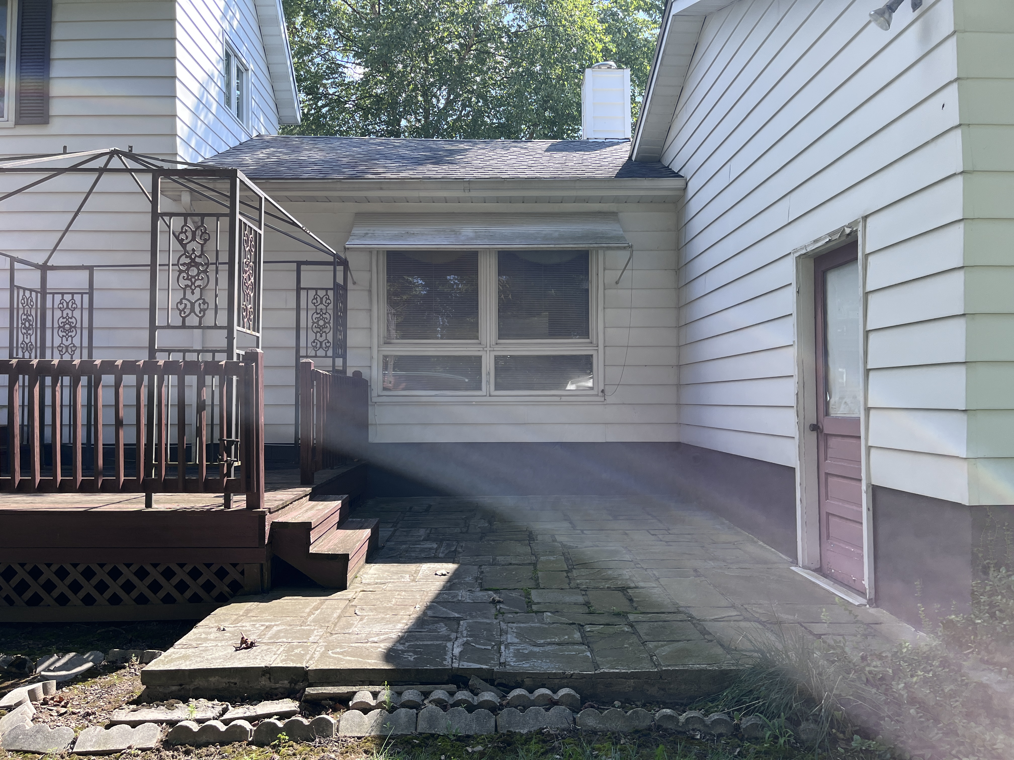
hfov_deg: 67.3
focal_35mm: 26
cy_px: 380
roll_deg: +0.6
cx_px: 507
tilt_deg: +1.5
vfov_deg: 53.1
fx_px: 762
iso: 50
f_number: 1.6
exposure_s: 1/943
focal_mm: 5.1
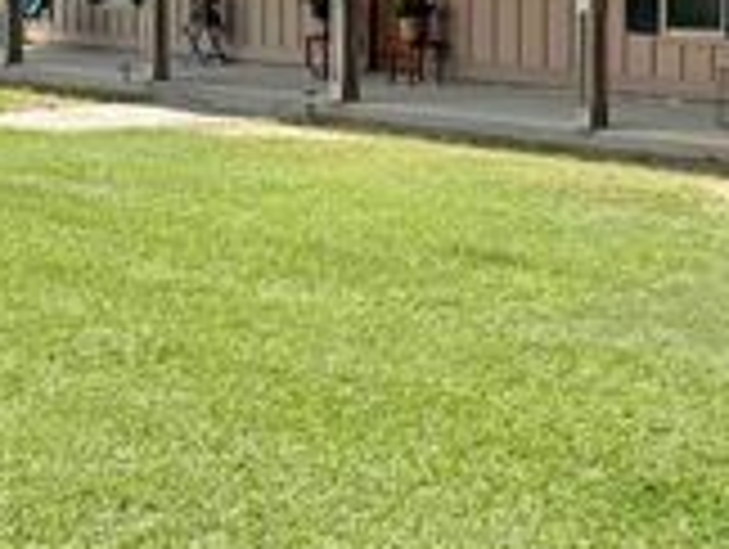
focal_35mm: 74
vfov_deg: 19.5
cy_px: 25
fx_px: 1561
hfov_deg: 23.2
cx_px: 954
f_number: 1.78
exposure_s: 1/4975
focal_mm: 6.76
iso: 80
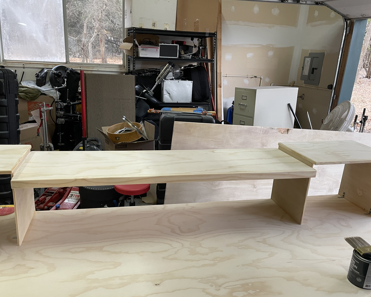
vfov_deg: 51.5
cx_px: 172
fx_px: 307
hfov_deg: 62.1
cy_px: 150
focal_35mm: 28
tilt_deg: -17.0
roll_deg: -3.2
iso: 125
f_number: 1.6
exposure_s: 1/60
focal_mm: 4.2
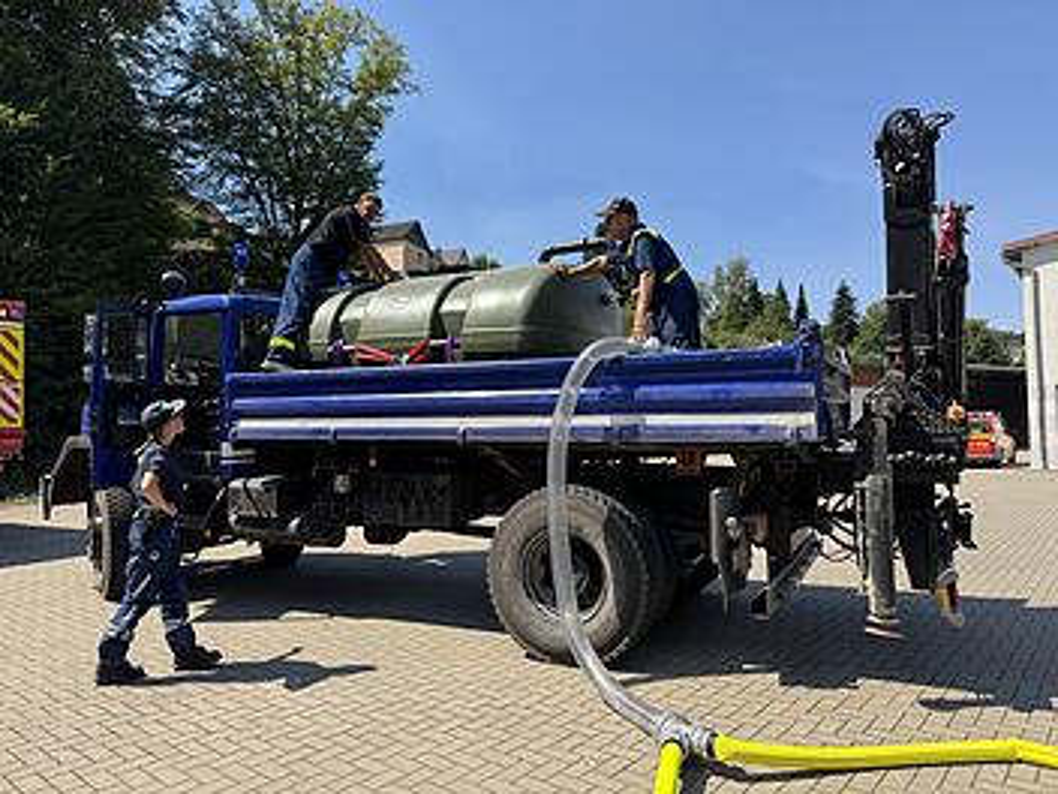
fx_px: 734
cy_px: 397
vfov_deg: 56.8
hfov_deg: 71.6
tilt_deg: +5.3
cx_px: 529
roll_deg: +1.0
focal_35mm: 24
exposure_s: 1/2833
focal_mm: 6.76
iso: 80
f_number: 1.78
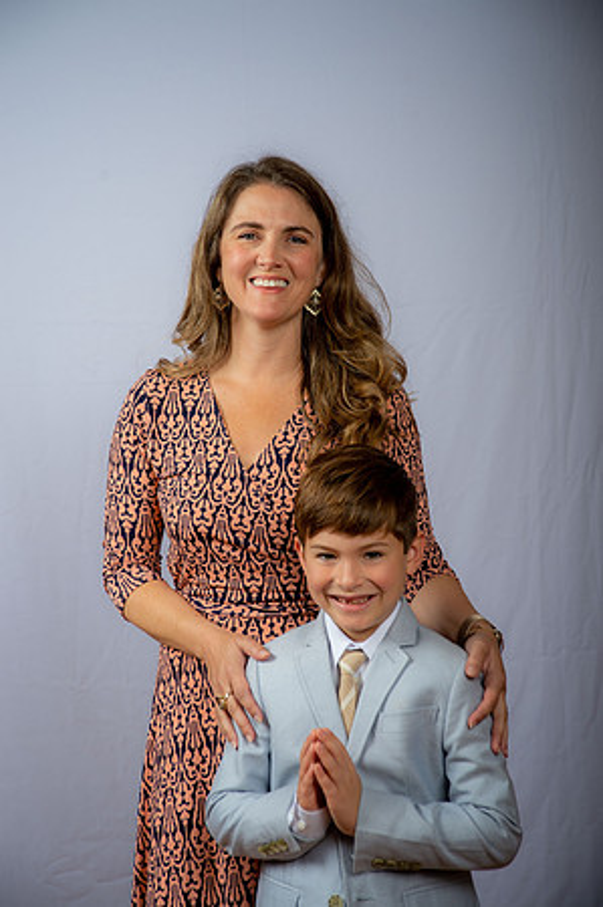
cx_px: 302
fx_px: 1964
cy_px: 454
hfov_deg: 17.5
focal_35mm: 78
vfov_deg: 26.0
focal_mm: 78
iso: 250
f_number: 6.3
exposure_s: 1/200
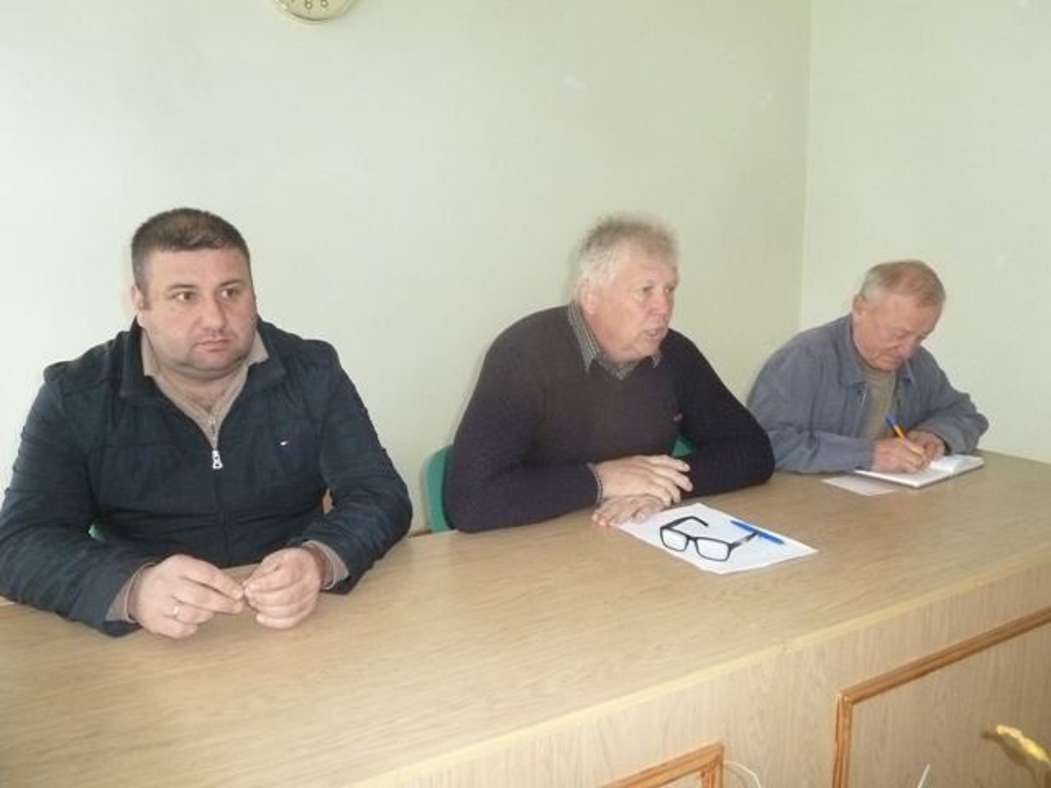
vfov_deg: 54.9
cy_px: 394
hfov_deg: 69.4
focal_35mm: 25
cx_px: 526
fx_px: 759
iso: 500
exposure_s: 1/30
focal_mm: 4.1
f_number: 3.3
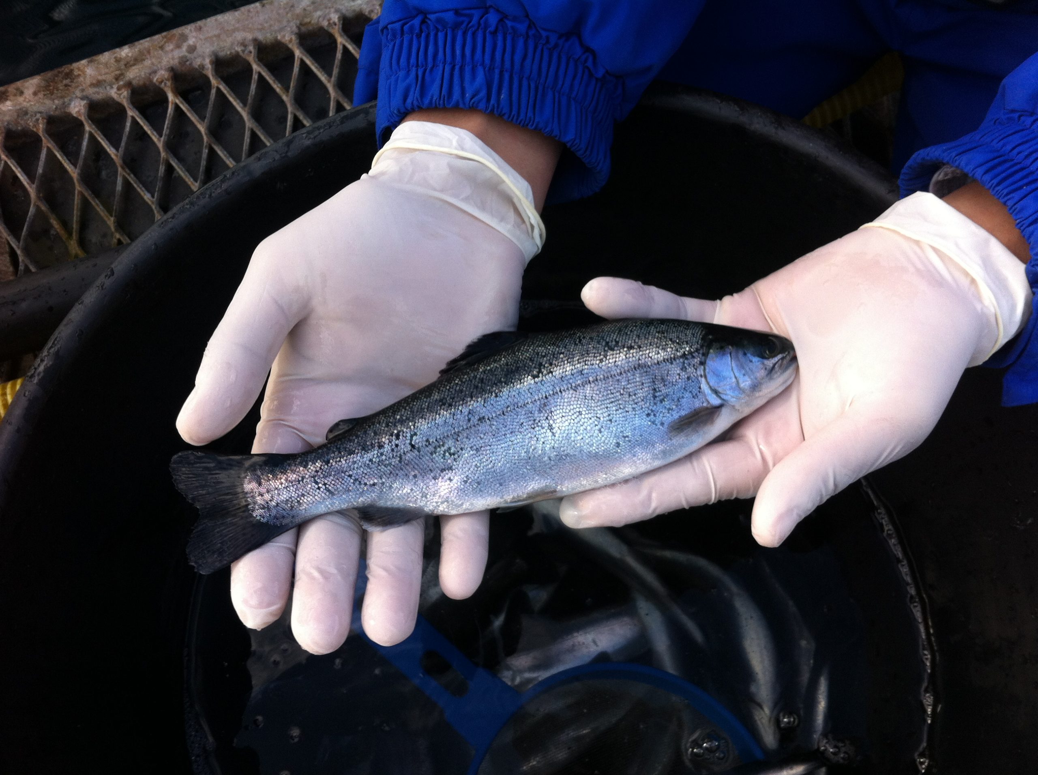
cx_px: 519
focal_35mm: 35
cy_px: 388
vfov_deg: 40.6
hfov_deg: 52.7
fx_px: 1048
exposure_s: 1/243
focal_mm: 3.85
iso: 80
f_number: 2.8
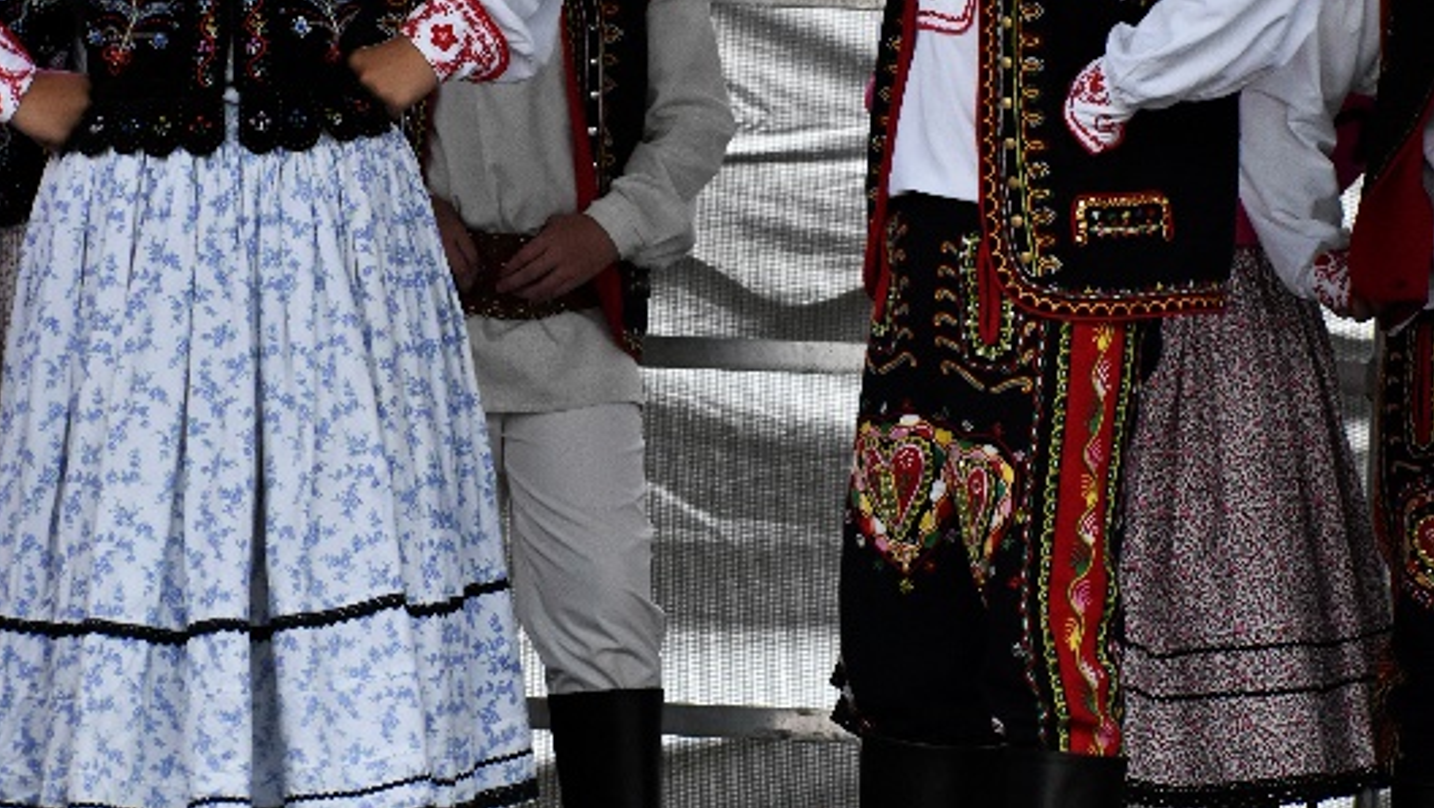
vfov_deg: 4.6
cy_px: 187
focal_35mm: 266
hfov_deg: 8.1
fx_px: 10118
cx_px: 714
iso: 2000
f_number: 6.3
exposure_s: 1/800
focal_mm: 112
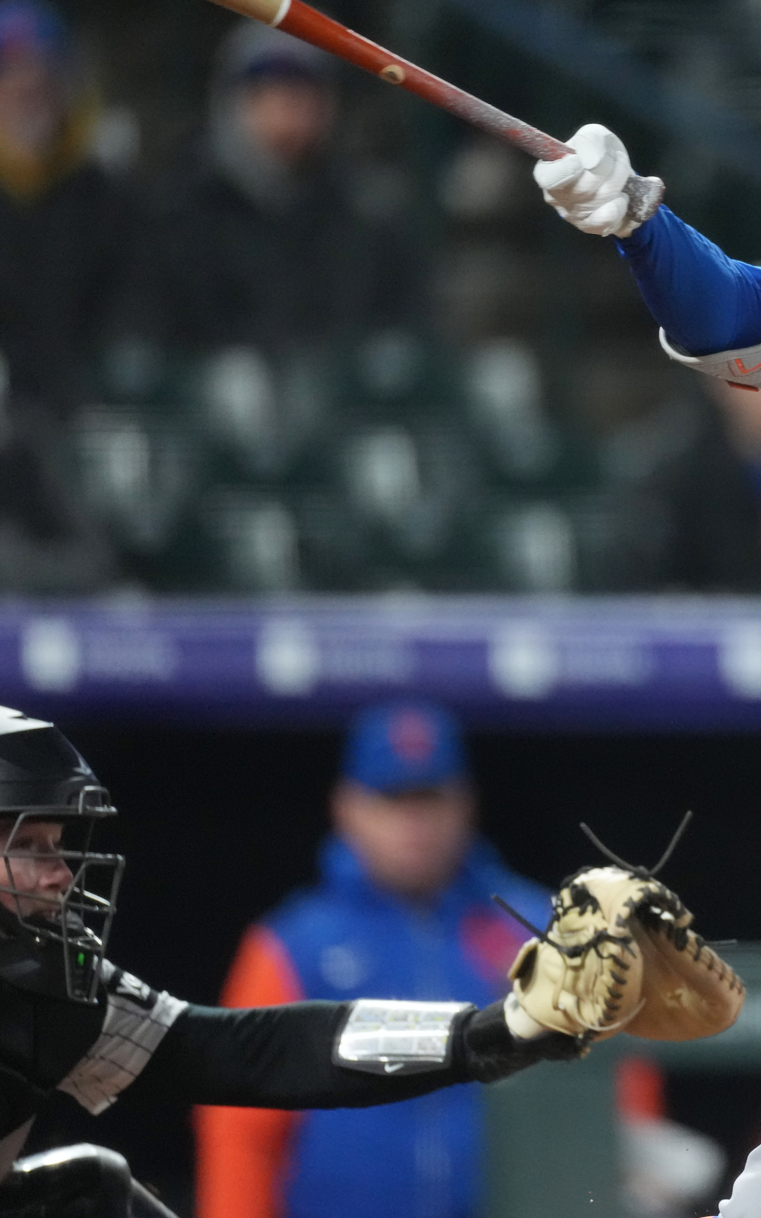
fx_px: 34575
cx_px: 909
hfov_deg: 1.3
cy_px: 549
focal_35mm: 1042
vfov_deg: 2.0
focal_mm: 600
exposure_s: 1/1600
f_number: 4
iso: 6400
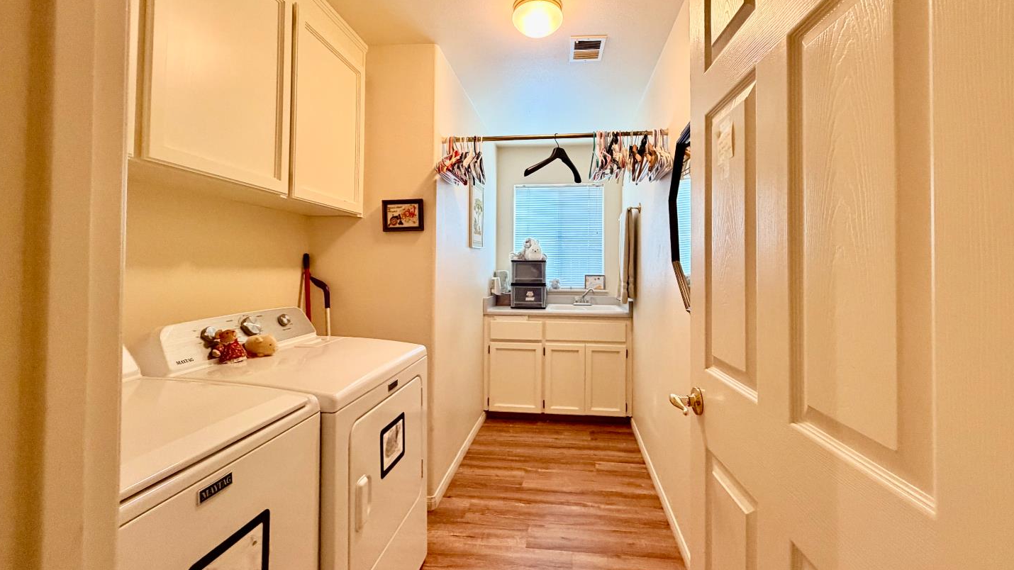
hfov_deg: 99.3
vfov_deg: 66.9
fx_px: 430
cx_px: 524
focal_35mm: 16
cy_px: 260
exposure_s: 1/60
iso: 400
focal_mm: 2.22
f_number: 2.2
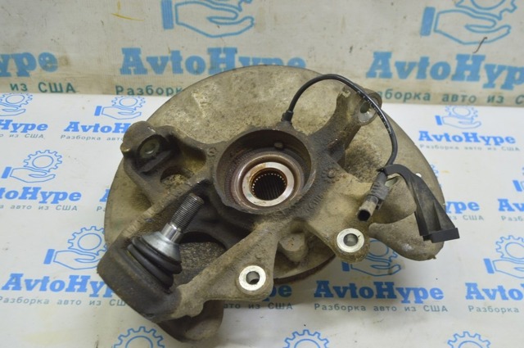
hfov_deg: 45.0
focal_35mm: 44
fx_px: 632
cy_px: 174
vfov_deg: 30.8
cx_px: 262
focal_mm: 29
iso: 400
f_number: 5.6
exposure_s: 1/20
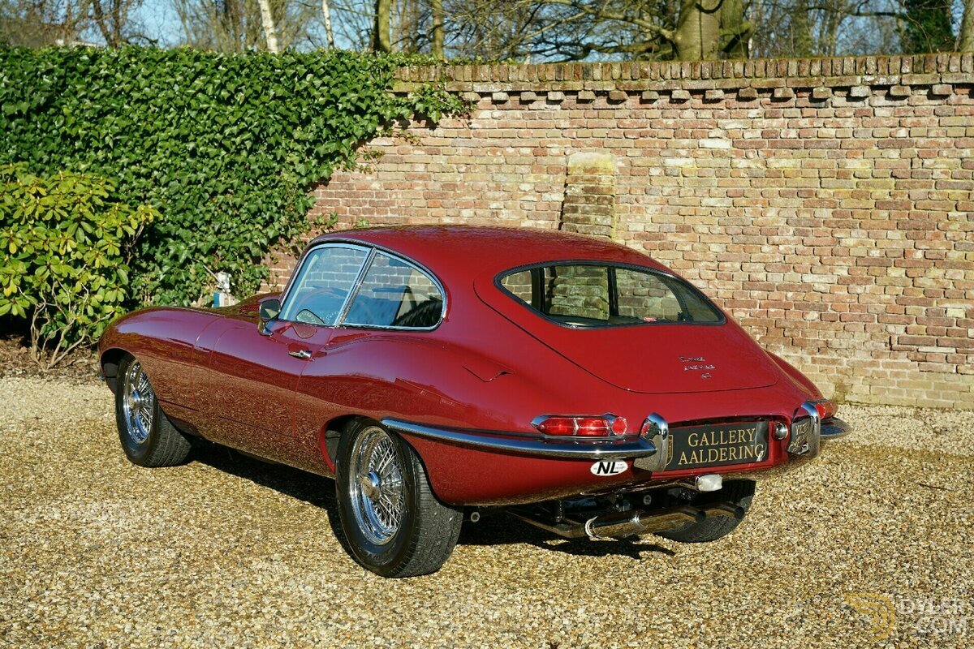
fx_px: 1545
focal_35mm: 57
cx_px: 487
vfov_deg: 23.7
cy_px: 324
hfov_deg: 35.0
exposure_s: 1/125
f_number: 6.3
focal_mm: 57.1
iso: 100
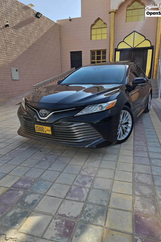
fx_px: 161
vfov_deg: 73.8
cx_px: 84
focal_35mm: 24
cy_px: 121
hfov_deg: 53.1
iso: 10
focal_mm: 6.3
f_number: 1.7
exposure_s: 1/390
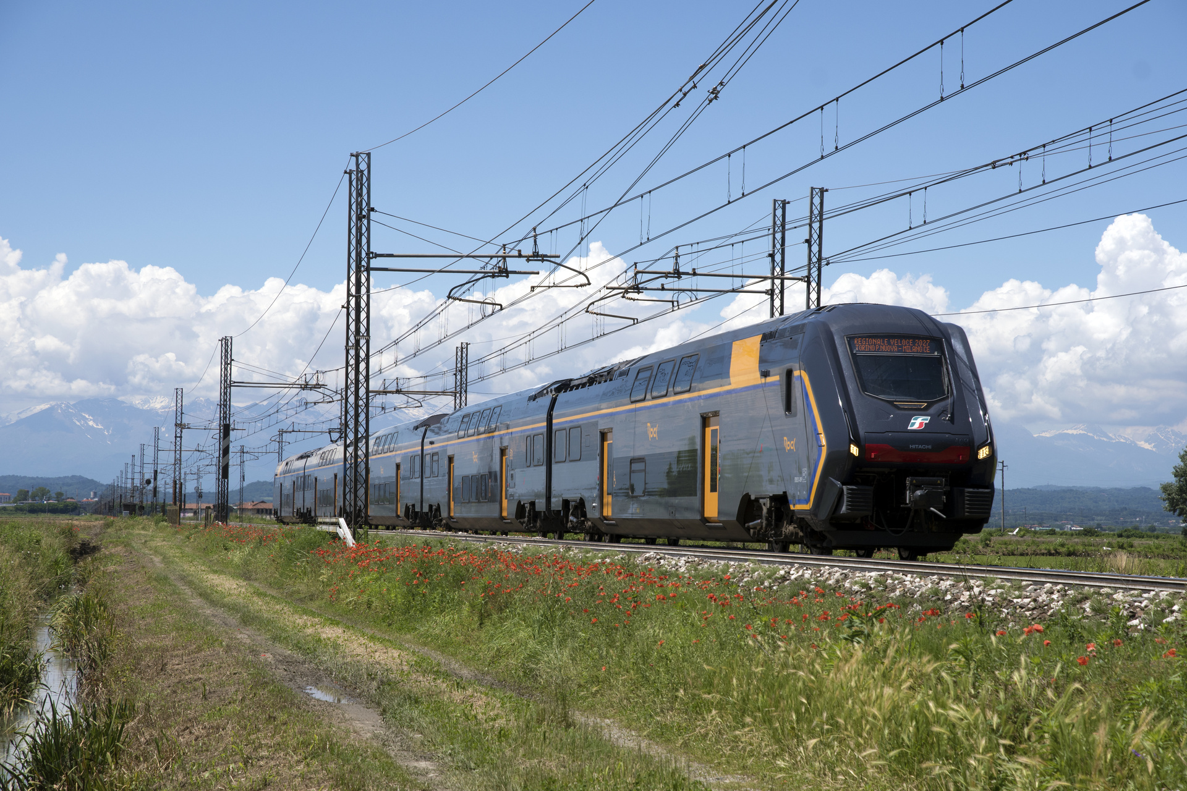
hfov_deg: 24.2
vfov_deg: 16.3
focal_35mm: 84
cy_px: 396
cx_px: 594
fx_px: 2769
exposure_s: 1/1000
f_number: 7.1
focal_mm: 56
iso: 160
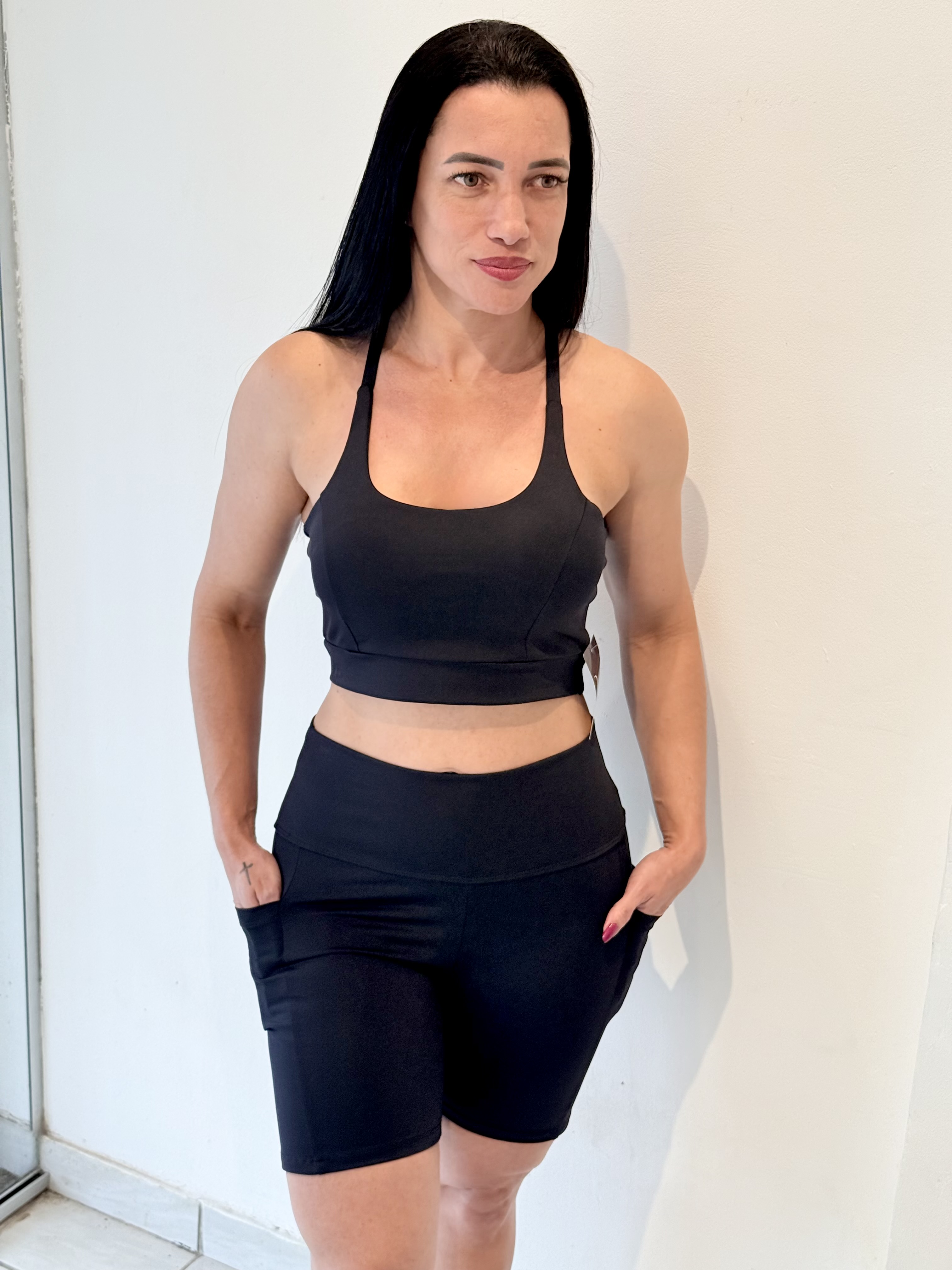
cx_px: 476
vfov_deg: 39.7
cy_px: 635
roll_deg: -4.3
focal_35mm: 48
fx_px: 1760
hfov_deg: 30.3
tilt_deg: -19.0
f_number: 1.78
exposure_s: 1/231
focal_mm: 6.76
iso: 160
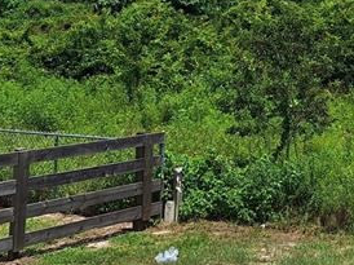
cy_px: -105
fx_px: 879
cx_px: 292
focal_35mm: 86
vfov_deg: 16.0
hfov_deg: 22.4
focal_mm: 5.54
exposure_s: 1/4310
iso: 40
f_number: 1.8
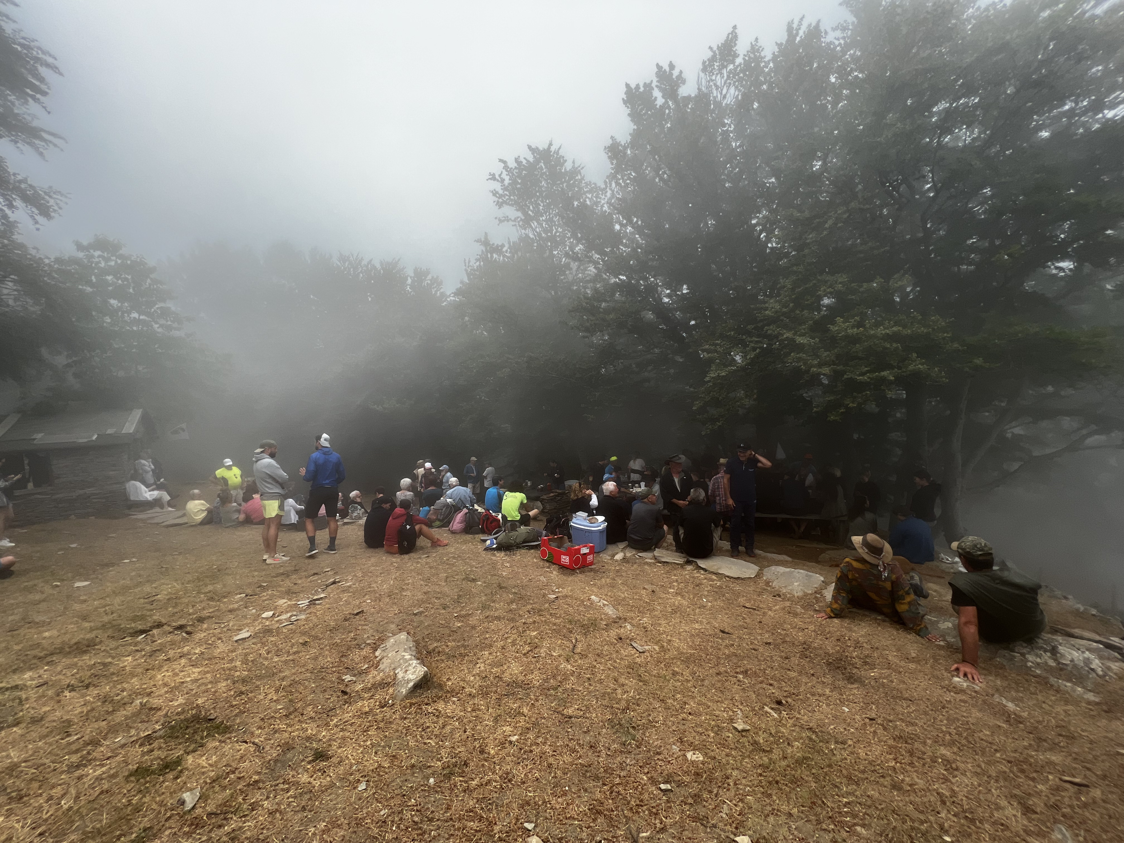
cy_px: 422
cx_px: 562
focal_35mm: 13
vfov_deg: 89.9
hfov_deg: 106.2
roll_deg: +3.7
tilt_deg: -3.1
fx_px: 422
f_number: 1.8
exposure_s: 1/1206
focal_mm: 1.57
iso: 32
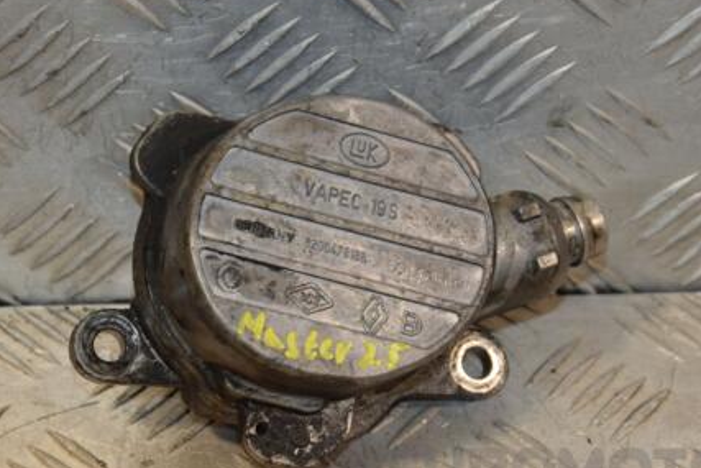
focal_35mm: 139
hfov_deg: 14.8
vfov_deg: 9.9
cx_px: 356
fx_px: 2707
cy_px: 255
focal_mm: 66
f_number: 5.6
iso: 800
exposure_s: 1/200
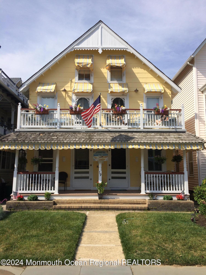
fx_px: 230
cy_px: 138
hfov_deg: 48.2
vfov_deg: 61.7
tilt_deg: +6.4
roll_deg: +1.0
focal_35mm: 29
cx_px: 103
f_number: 2.2
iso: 32
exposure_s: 1/2564
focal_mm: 4.15
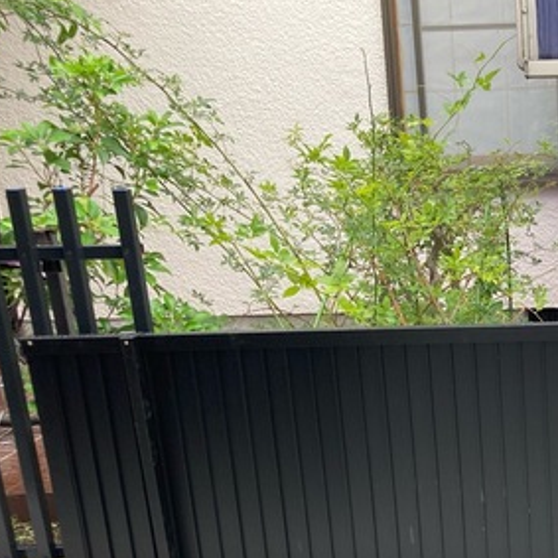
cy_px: 469
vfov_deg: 29.6
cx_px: 574
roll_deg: +1.8
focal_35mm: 56
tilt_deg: -15.9
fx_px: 1021
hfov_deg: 28.4
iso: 40
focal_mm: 3.99
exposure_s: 1/121
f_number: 1.8
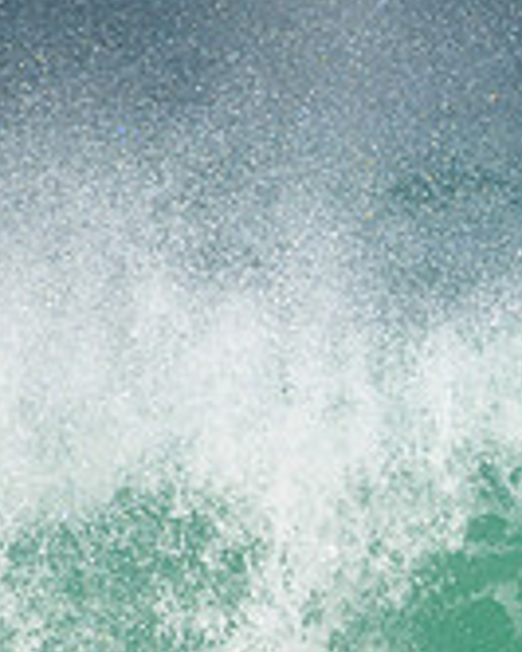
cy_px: 564
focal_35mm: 2625
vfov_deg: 0.7
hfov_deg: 0.6
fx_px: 50646
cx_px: 969
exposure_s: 1/2000
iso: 640
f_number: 11
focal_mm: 800
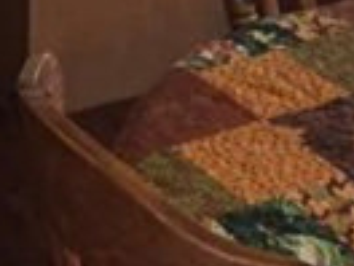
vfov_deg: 9.5
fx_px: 1442
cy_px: -355
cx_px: 62
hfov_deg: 13.9
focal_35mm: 141
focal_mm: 4.15
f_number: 2.2
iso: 250
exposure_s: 1/20
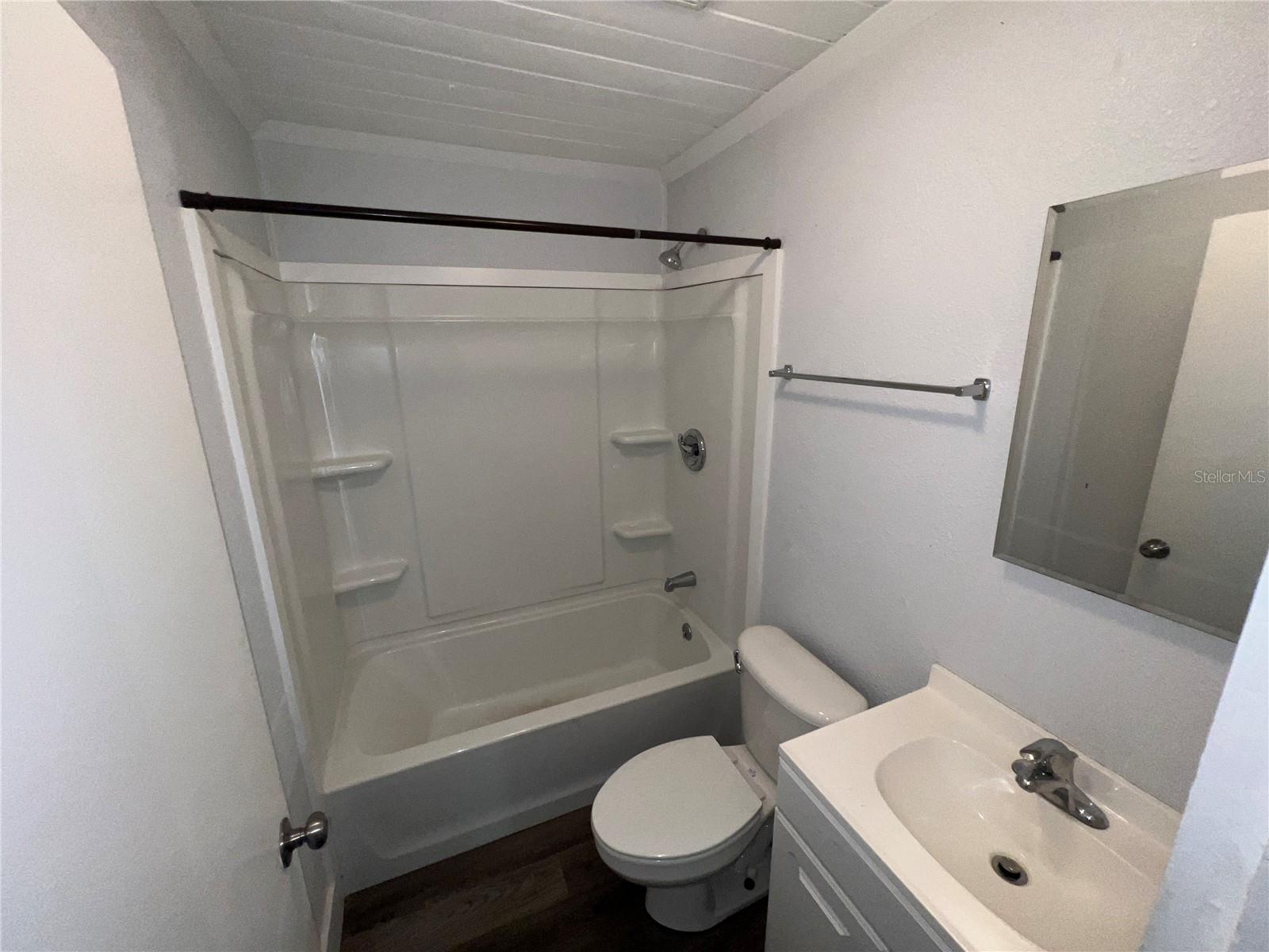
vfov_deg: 89.9
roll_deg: +0.2
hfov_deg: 106.2
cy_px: 476
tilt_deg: -15.1
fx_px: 477
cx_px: 634
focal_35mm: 13
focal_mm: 1.57
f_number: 1.8
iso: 64
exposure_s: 1/118
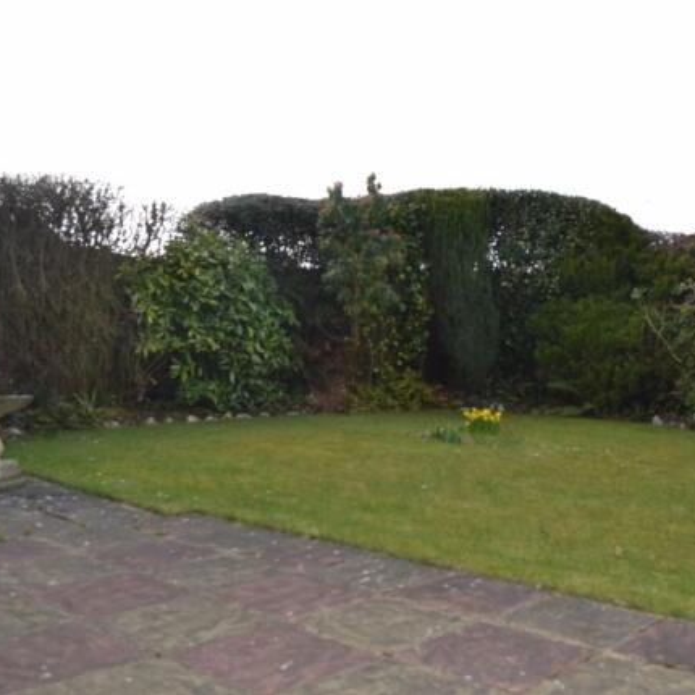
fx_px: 795
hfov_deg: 46.5
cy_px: 343
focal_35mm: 35
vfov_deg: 47.2
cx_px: 460
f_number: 5
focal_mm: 18
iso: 100
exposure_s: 1/200
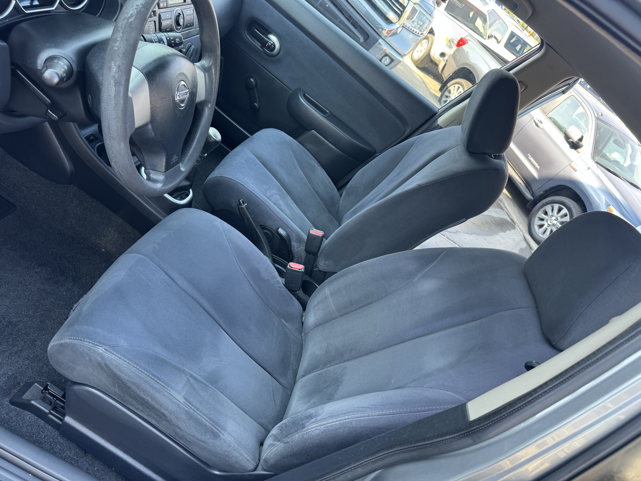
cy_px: 240
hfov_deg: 71.6
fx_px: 444
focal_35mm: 24
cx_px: 320
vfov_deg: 56.8
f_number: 1.78
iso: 100
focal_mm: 6.76
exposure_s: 1/121
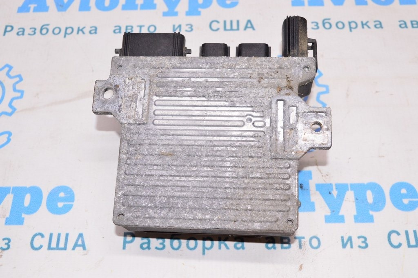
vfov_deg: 29.8
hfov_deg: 43.6
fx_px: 522
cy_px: 139
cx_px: 209
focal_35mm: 45
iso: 1600
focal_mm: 30
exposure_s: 1/100
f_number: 8
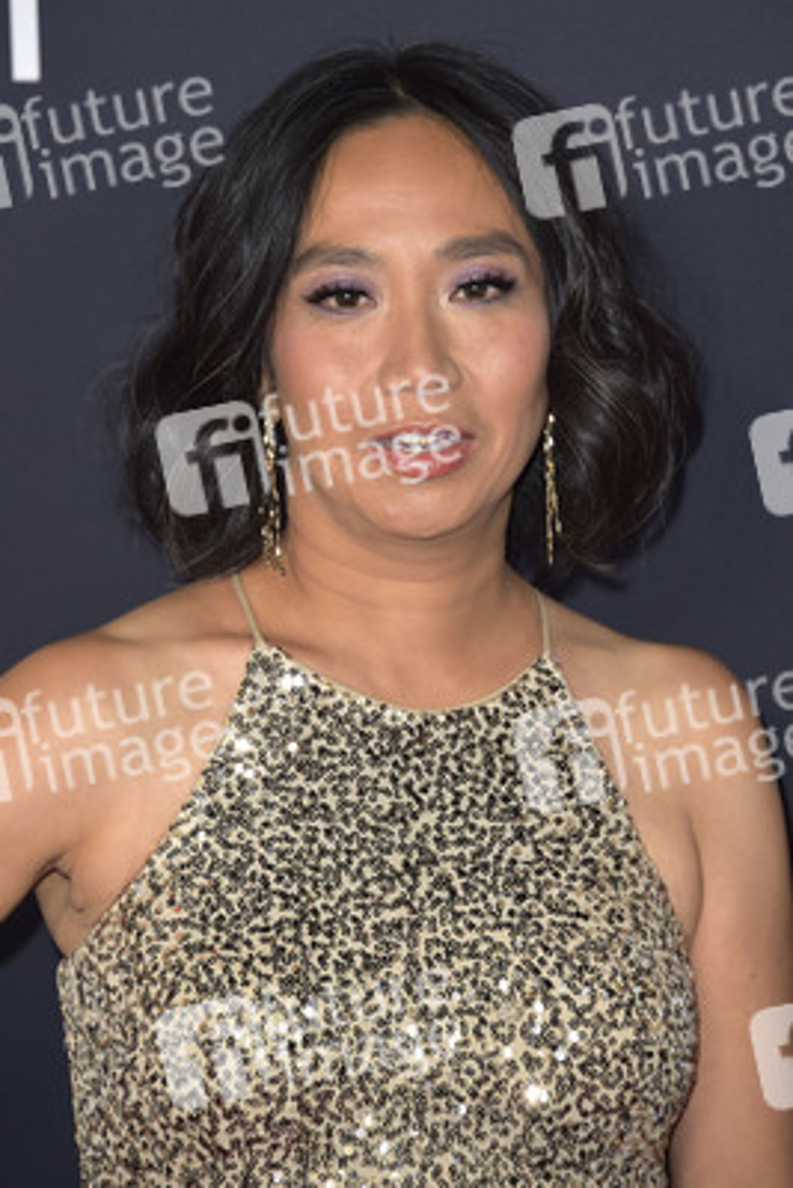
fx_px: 5282
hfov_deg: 8.6
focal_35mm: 160
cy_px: 594
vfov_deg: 12.8
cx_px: 396
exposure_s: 1/200
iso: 500
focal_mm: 160
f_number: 6.3
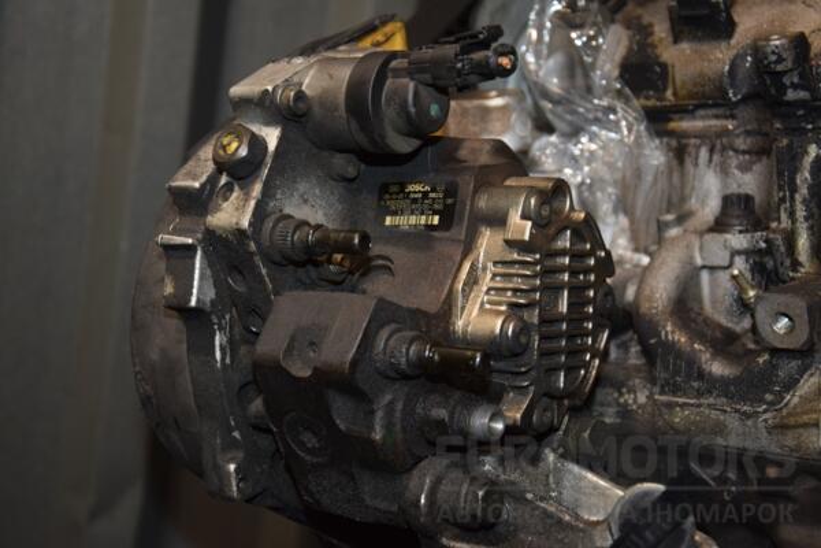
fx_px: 1539
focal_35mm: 68
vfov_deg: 20.2
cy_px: 274
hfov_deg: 29.9
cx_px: 410
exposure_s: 1/60
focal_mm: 45
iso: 800
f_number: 4.8
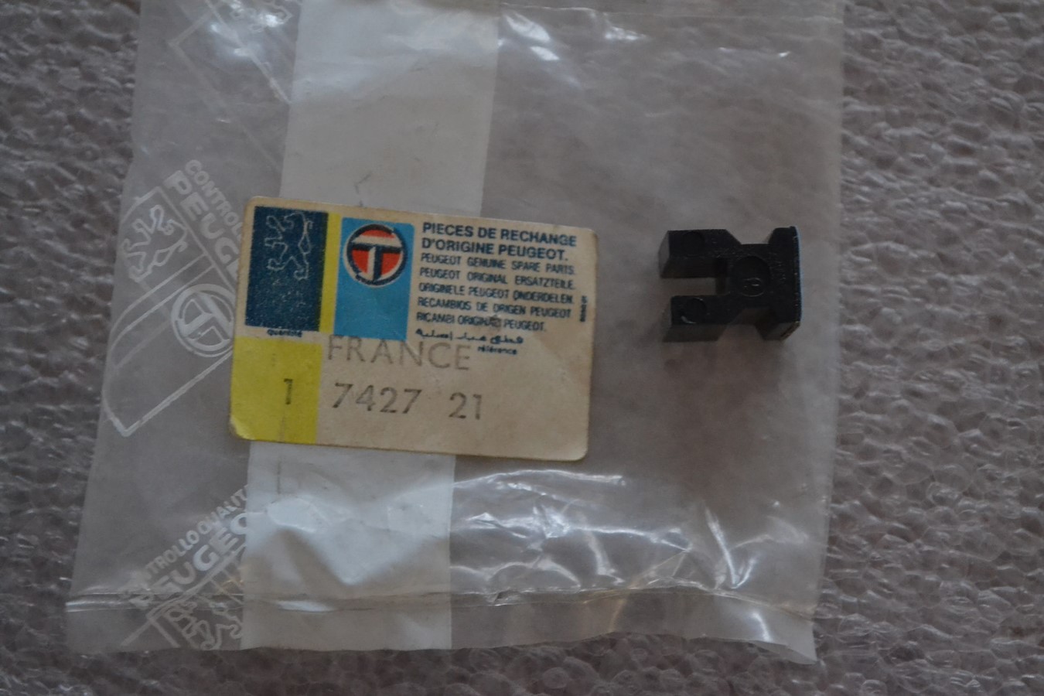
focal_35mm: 69
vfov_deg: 19.7
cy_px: 348
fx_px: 2001
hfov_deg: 29.2
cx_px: 522
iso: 3200
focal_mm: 46
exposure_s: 1/30
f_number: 5.3
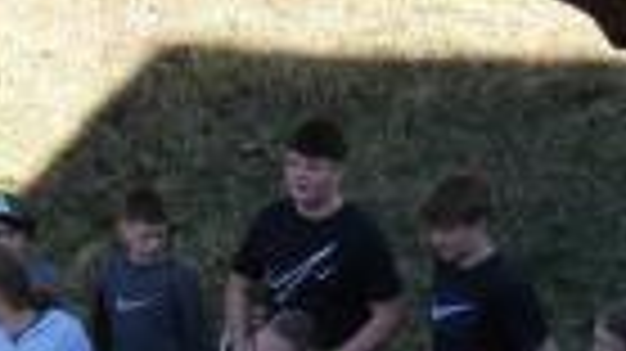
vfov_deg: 7.3
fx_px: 2754
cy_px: 382
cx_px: 162
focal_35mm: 166
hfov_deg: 12.9
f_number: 3.9
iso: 80
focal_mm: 9.5
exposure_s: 1/200
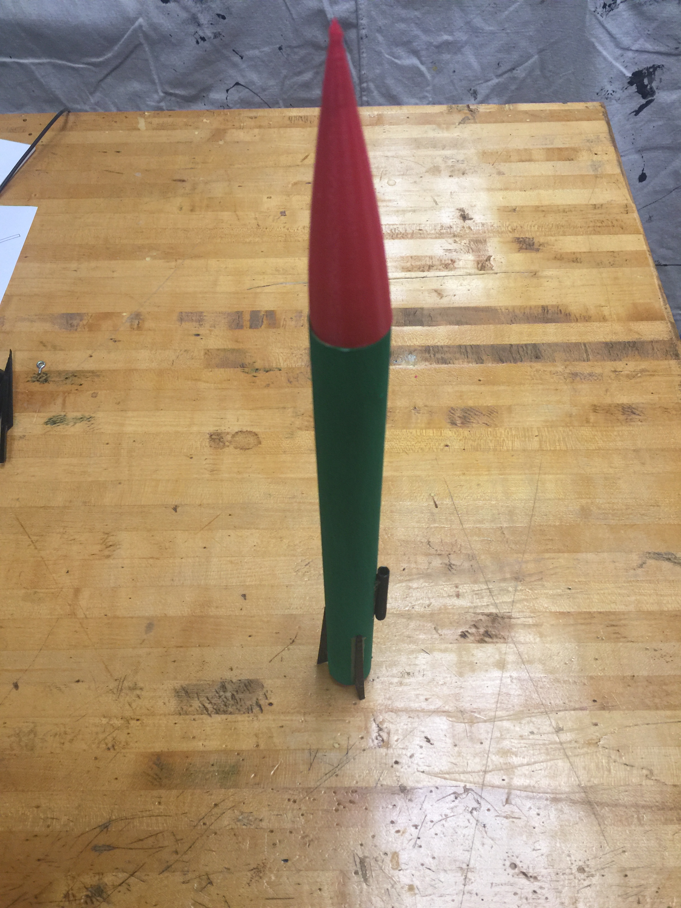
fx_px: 761
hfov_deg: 48.2
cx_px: 340
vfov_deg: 61.7
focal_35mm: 29
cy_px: 454
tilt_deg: -56.9
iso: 50
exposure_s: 1/30
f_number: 2.2
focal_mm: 4.15
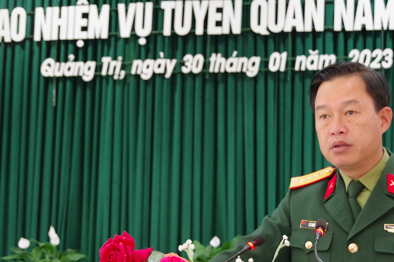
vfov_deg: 22.5
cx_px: 258
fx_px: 657
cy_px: 186
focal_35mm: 60
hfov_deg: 33.2
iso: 3200
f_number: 4
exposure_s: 1/50
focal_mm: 24
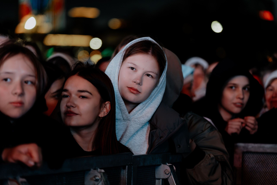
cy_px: 92
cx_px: 138
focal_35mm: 116
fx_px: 893
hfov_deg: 17.6
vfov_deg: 11.8
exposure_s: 1/250
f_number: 2.8
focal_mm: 116
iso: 2500
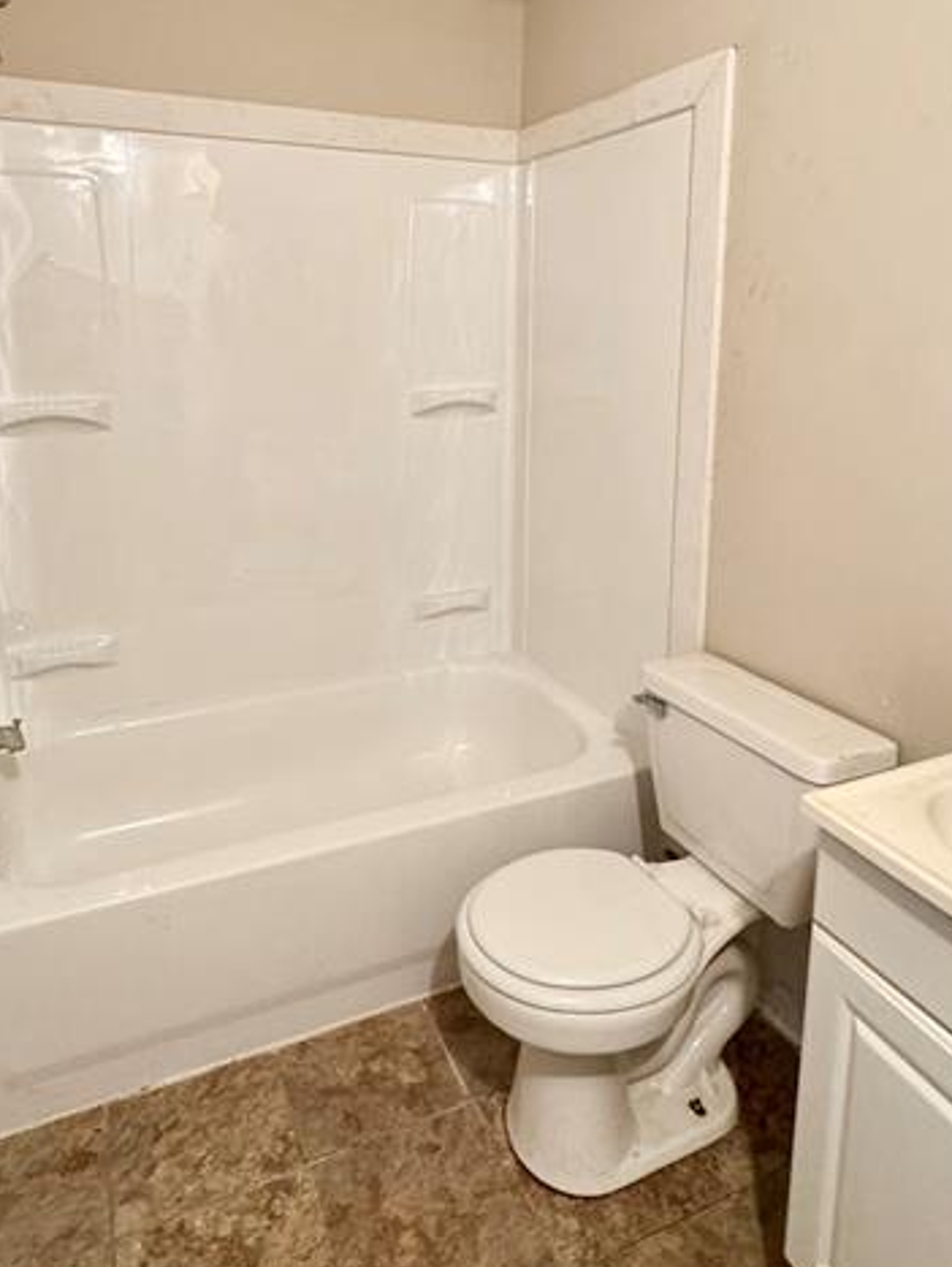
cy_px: 434
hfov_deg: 58.8
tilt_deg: -8.6
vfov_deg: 71.9
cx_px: 423
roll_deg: +0.6
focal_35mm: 23
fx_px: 842
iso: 400
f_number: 2.2
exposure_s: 1/60
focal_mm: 2.22
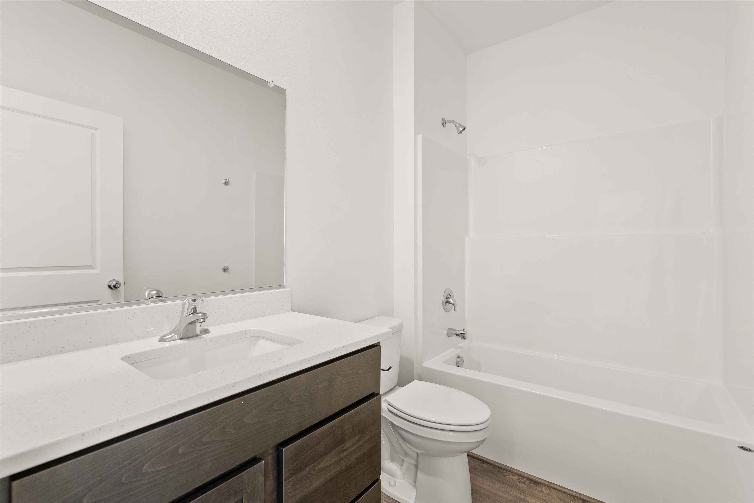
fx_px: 335
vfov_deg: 73.7
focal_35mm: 16
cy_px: 252
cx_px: 377
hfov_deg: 96.7
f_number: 7.1
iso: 400
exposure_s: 1/60
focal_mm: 16
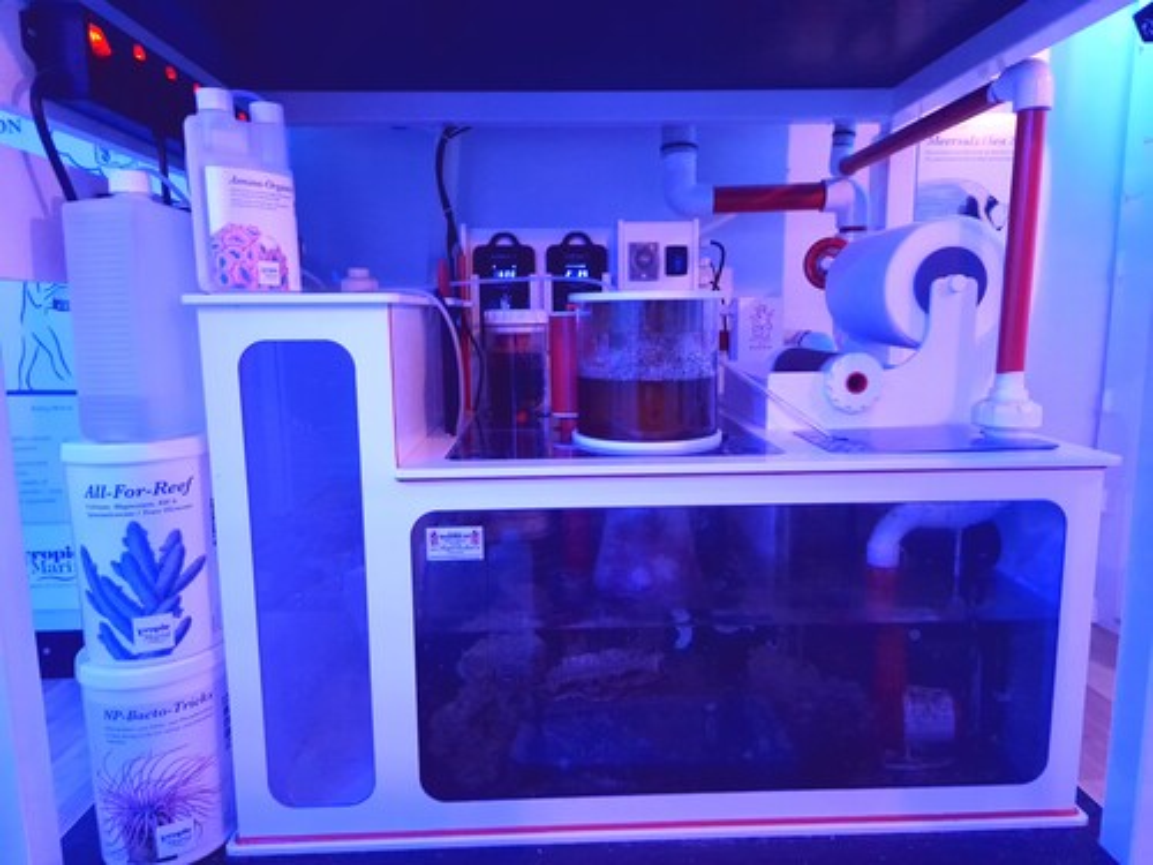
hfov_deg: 73.9
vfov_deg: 58.9
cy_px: 432
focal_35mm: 23
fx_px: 766
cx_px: 576
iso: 500
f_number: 1.8
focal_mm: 5.4
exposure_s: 1/125
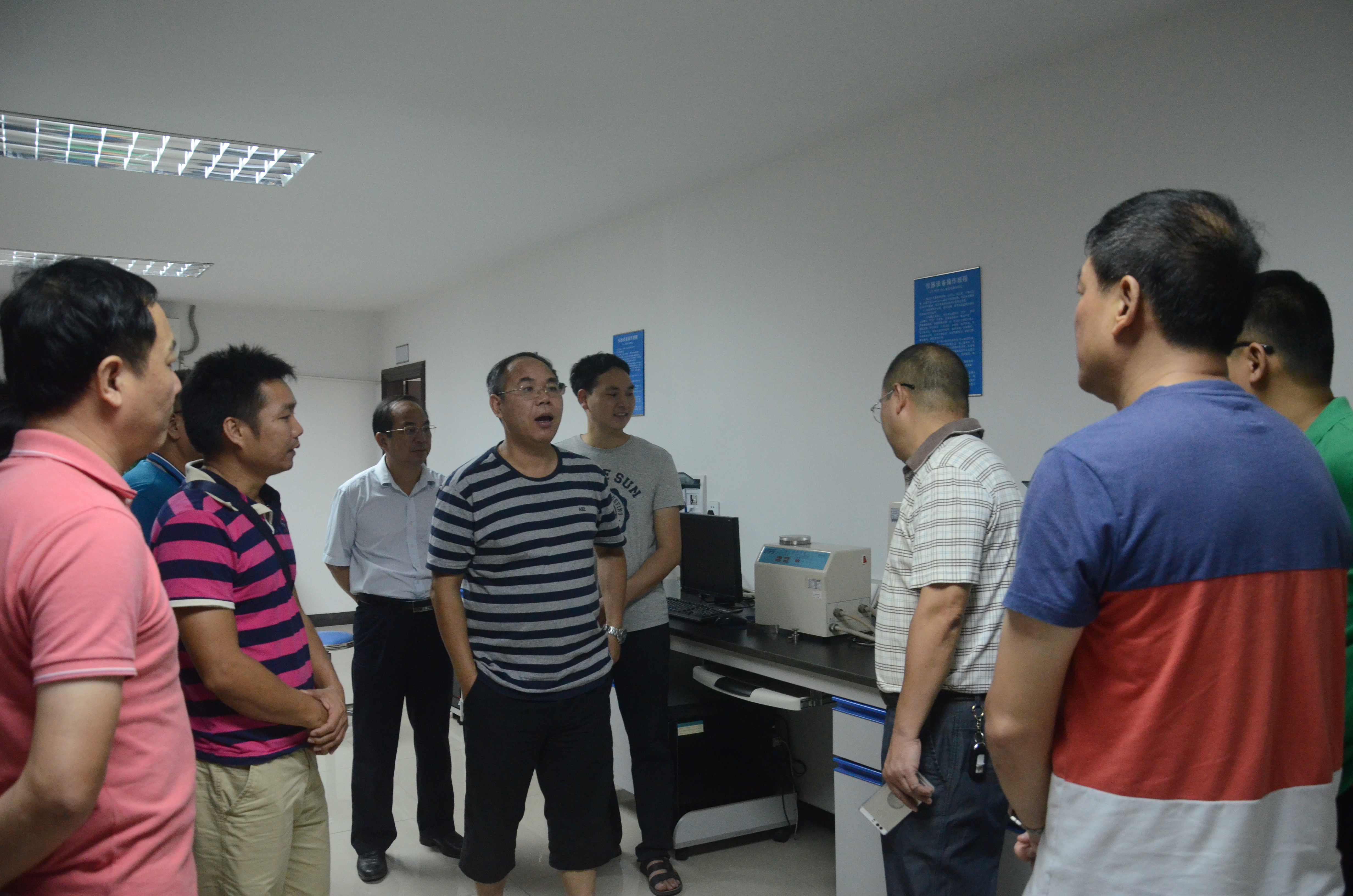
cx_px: 676
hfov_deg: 67.5
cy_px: 448
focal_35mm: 27
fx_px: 1013
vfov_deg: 47.7
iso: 2500
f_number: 5
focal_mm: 18
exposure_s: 1/100
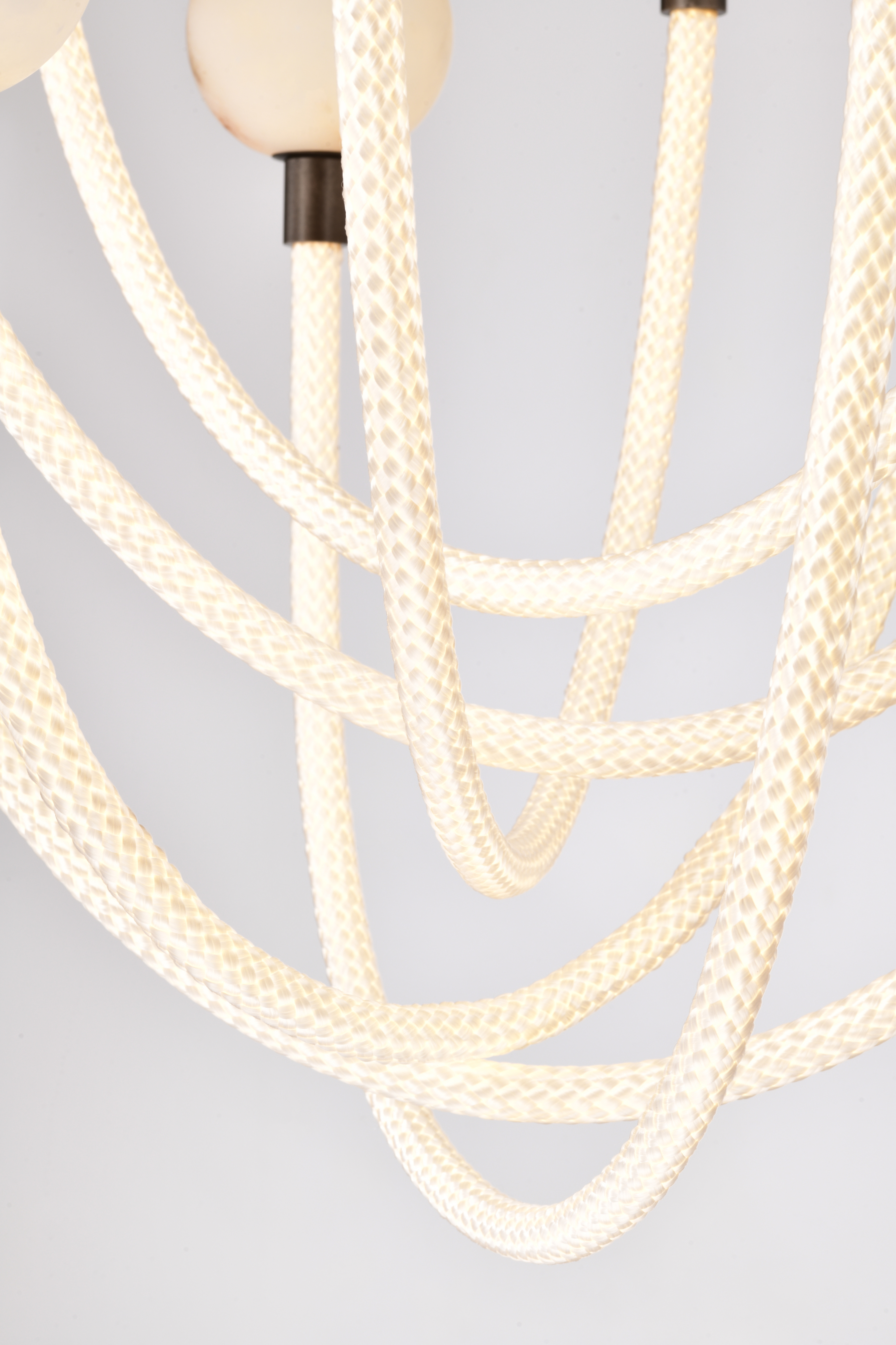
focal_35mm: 100
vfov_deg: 20.4
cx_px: 448
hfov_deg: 13.7
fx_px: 3733
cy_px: 672
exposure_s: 1/30
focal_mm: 100
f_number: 18
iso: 200
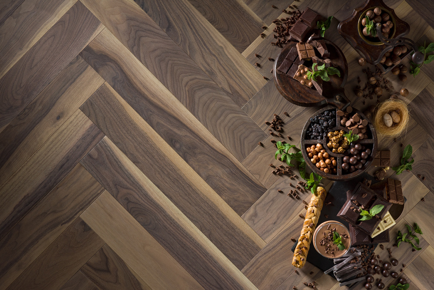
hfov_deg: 23.9
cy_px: 145
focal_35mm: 85
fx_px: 1025
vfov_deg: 16.1
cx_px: 217
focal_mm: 85
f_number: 11
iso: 320
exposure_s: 1/160
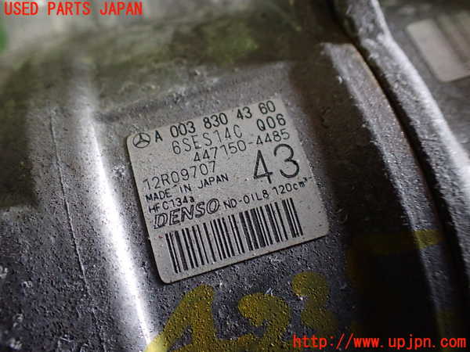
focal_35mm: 30
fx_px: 407
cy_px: 176
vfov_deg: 46.8
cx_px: 235
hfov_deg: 60.0
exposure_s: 1/125
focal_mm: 5.4
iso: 800
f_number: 2.3
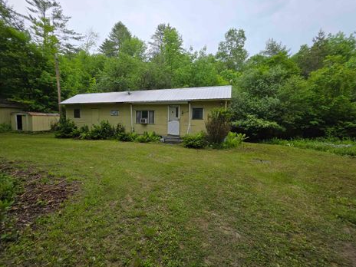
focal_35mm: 14
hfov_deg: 102.1
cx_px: 179
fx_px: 144
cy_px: 132
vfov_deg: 85.7
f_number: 1.9
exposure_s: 1/2000
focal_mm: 2.2
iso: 80
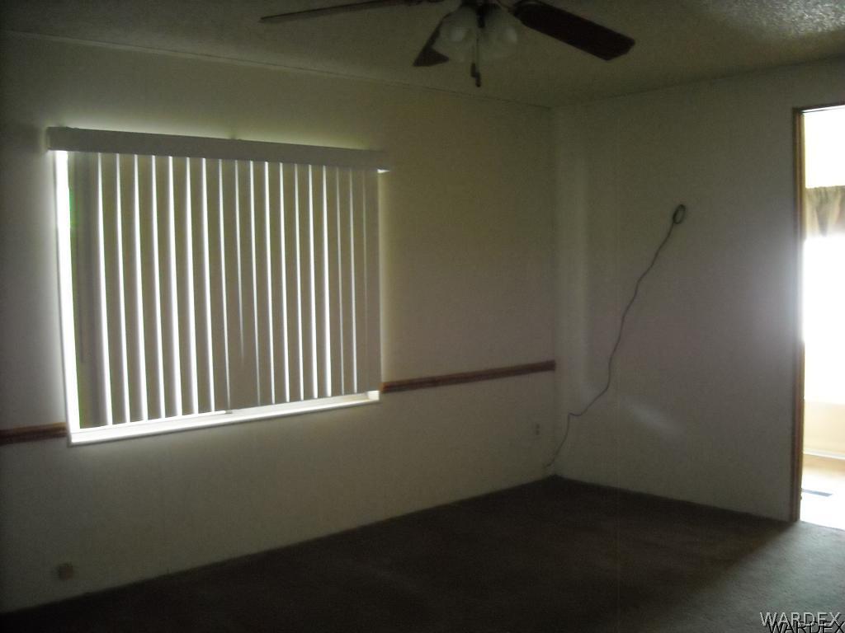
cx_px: 422
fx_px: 854
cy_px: 316
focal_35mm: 35
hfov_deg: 52.6
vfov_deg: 40.7
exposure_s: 1/45
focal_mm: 5.7
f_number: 2.8
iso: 800
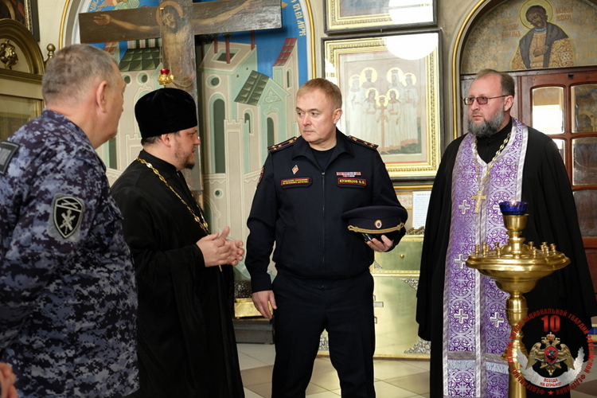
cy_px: 199
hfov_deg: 43.6
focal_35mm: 45
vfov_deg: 29.9
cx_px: 298
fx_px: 746
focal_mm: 30.2
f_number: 3.6
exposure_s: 1/17
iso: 800
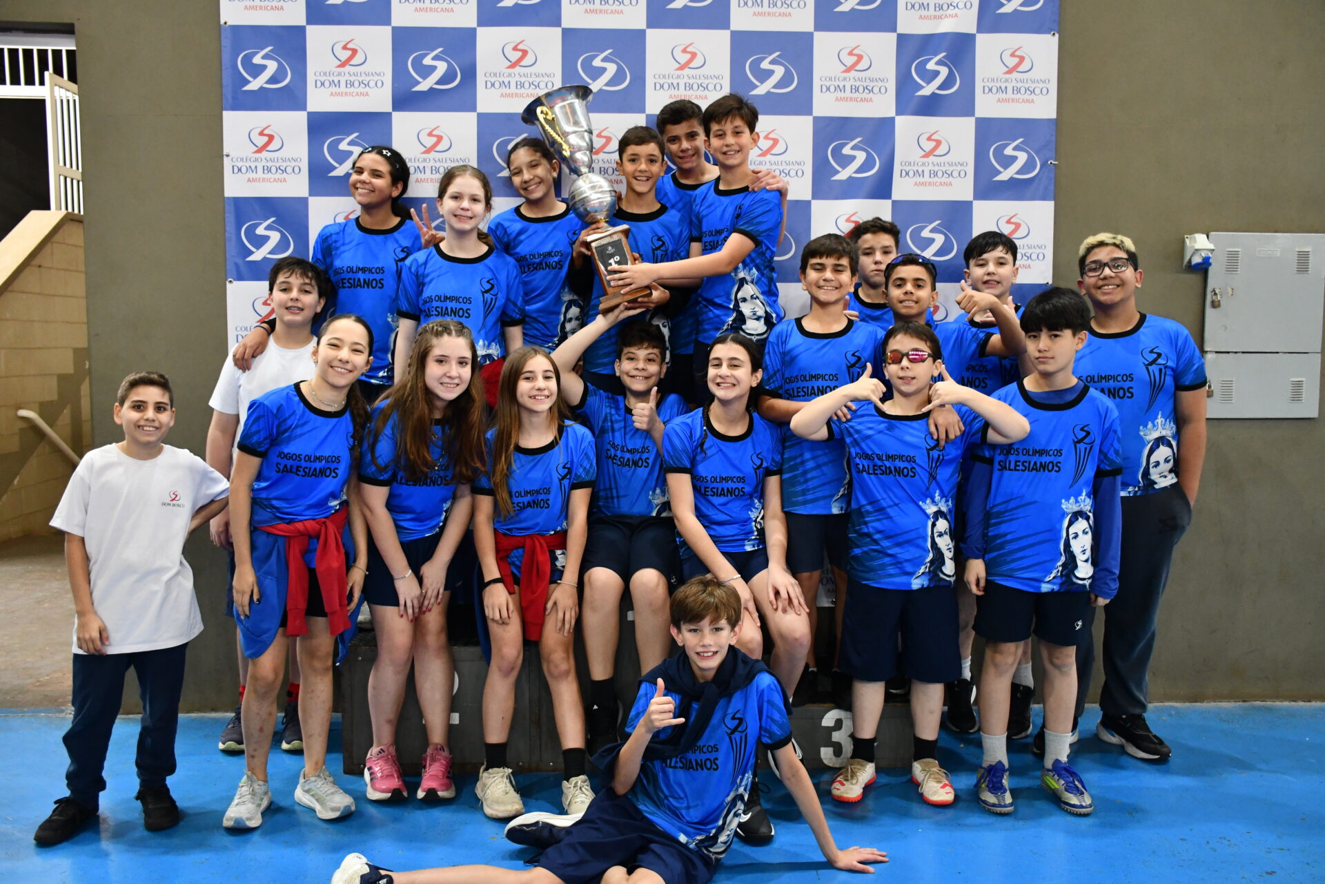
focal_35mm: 33
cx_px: 662
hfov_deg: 57.2
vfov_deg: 40.0
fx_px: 1214
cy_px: 442
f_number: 3.5
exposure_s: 1/125
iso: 2000
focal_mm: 22
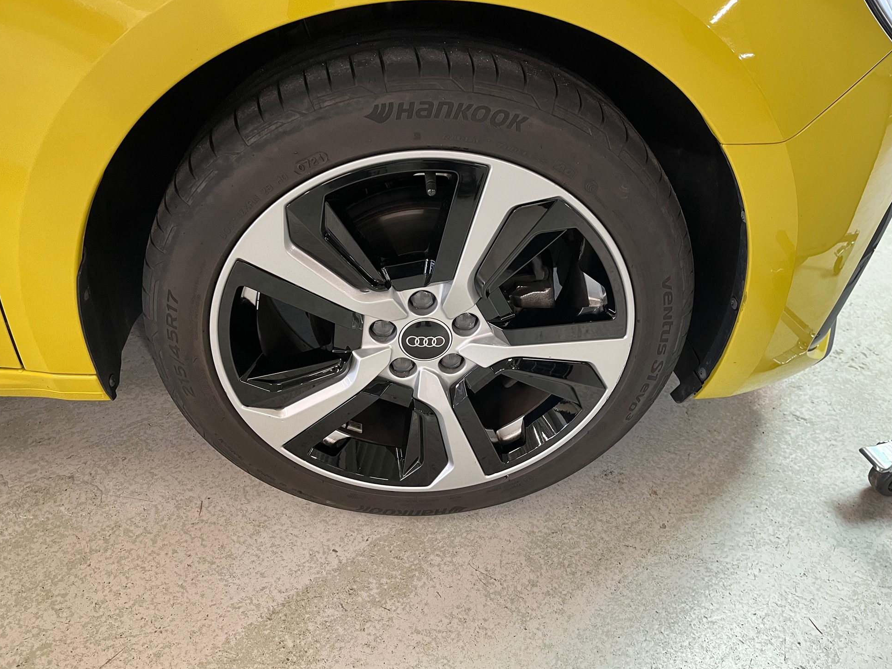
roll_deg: -4.0
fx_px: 696
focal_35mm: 27
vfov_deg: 51.4
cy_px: 329
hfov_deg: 65.3
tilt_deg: -37.4
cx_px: 443
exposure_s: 1/50
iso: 200
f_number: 1.6
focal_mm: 5.1
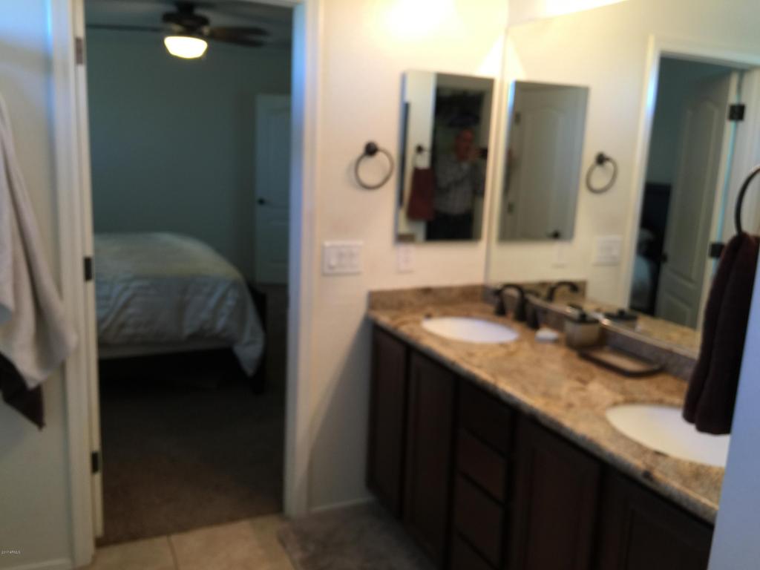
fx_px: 637
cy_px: 285
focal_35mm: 29
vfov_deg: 48.2
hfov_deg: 61.7
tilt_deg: -9.7
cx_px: 380
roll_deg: -2.8
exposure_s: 1/15
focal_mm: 4.15
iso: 32
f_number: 2.2
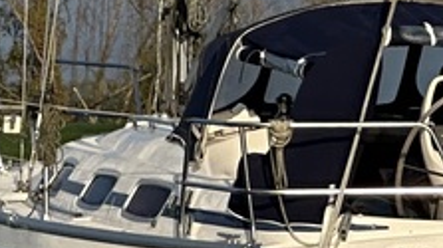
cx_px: 207
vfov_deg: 2.7
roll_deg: +0.1
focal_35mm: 452
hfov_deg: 4.8
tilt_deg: -0.1
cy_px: 163
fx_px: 5305
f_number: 2.8
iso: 32
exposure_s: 1/1074
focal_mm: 9
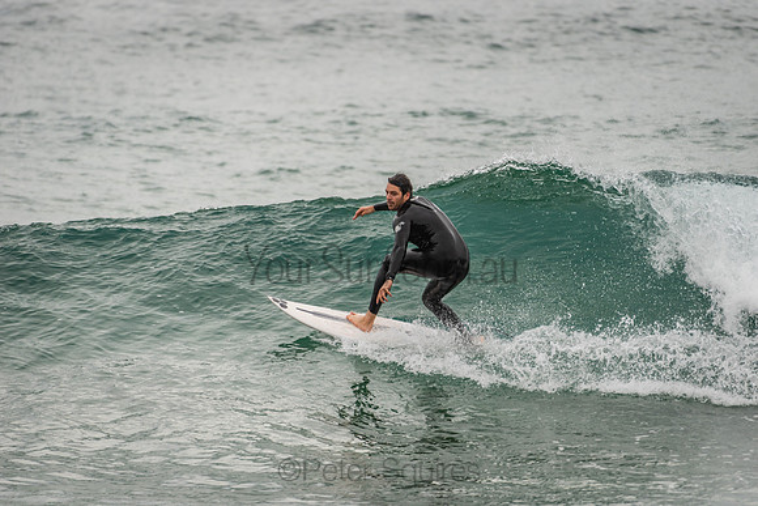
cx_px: 379
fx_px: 10530
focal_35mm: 500
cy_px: 253
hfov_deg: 4.1
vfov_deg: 2.8
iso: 320
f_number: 5.6
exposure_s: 1/2000
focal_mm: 500
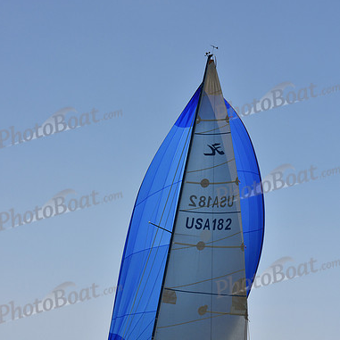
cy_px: 242
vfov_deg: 17.8
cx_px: 169
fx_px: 1078
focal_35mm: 97
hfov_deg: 17.9
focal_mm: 75
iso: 400
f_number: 10
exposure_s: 1/800
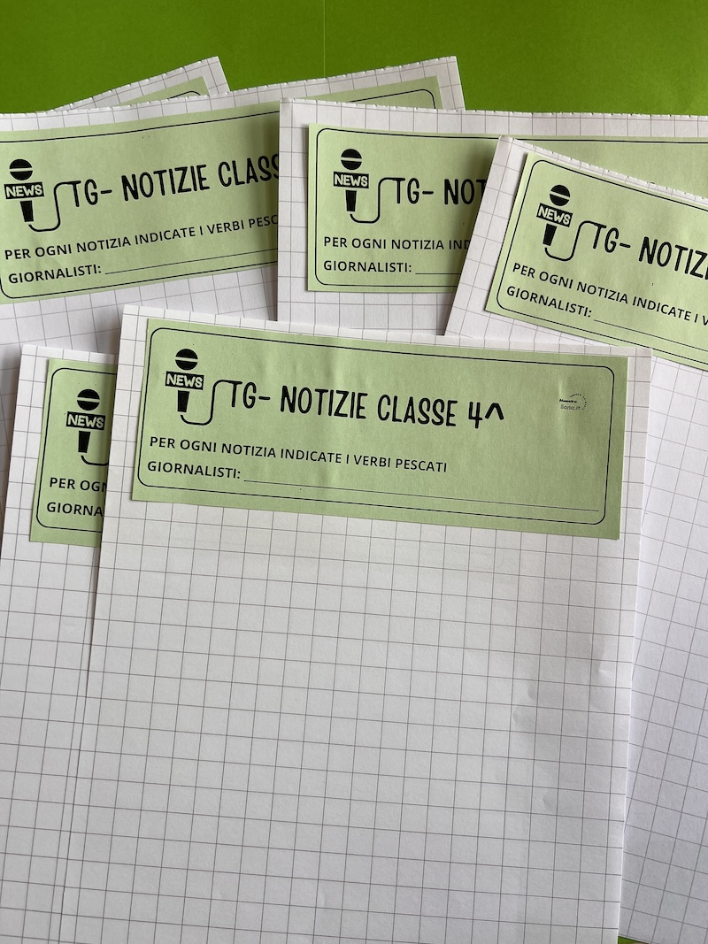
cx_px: 354
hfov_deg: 53.1
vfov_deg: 67.3
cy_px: 472
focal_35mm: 26
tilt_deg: -85.3
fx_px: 709
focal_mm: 5.7
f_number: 1.5
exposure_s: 1/531
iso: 50
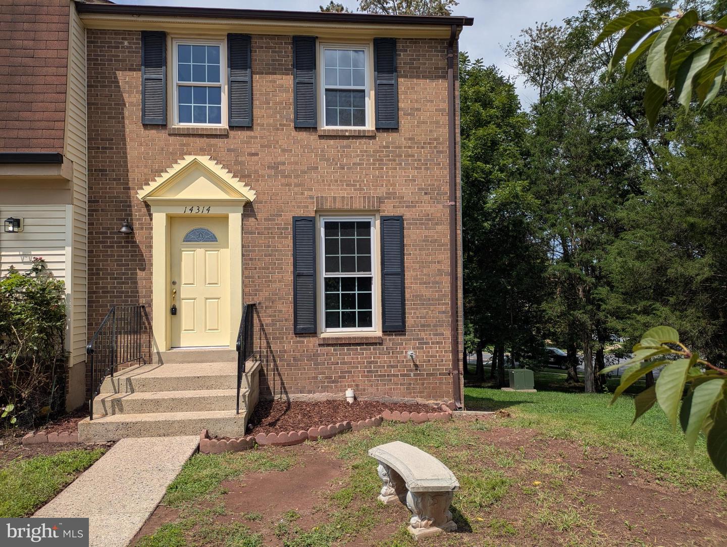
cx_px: 364
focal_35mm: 25
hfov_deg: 69.4
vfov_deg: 54.9
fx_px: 525
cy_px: 274
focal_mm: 5.43
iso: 43
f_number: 1.89
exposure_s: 1/2959
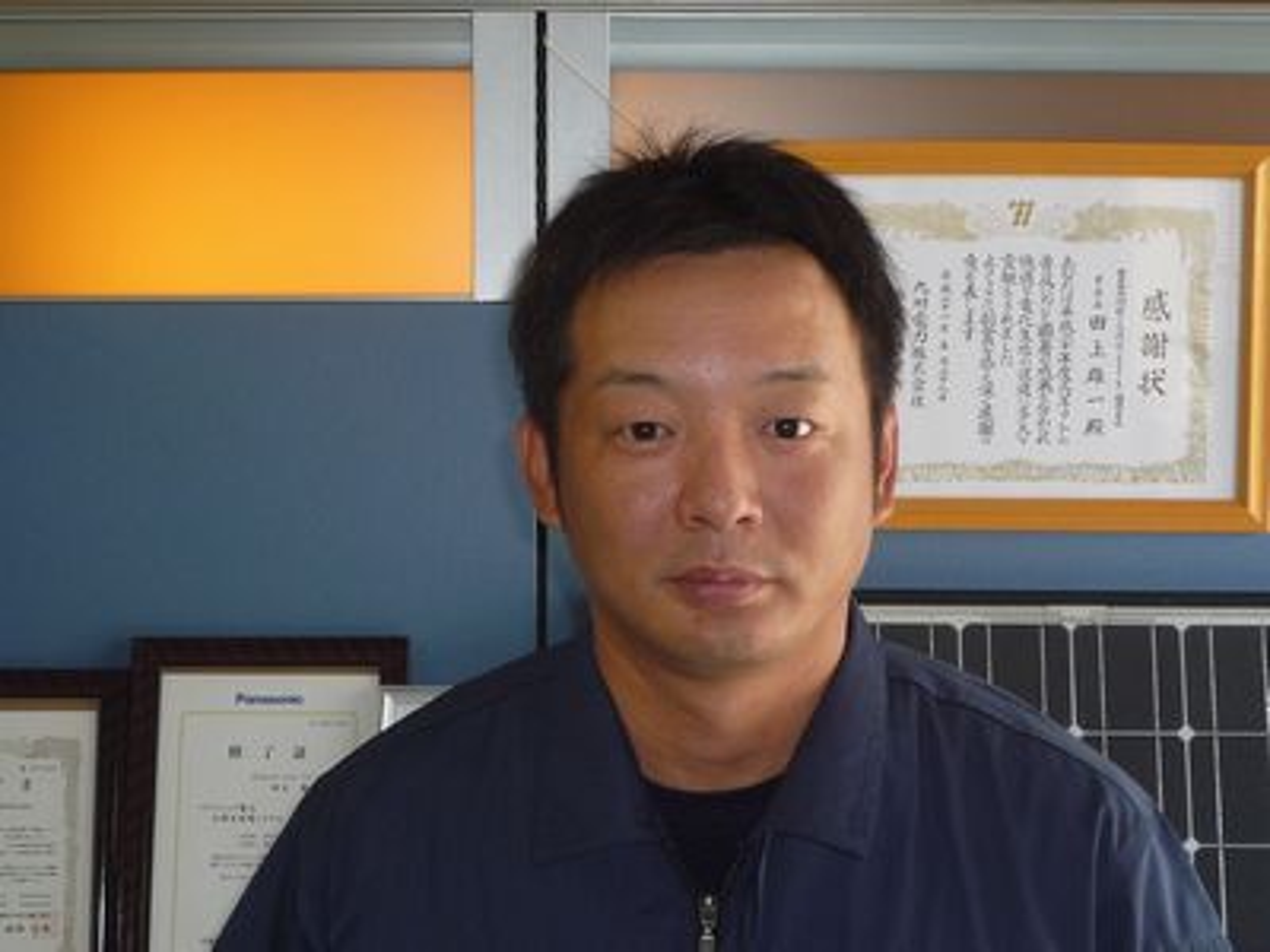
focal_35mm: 69
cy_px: 476
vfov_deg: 21.3
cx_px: 635
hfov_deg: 28.2
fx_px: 2531
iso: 100
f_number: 4
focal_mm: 6.8
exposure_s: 1/40
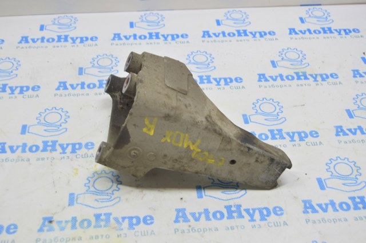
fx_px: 487
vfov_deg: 28.0
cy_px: 122
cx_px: 183
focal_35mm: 48
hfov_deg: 41.2
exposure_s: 1/20
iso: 400
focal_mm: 32
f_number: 5.6
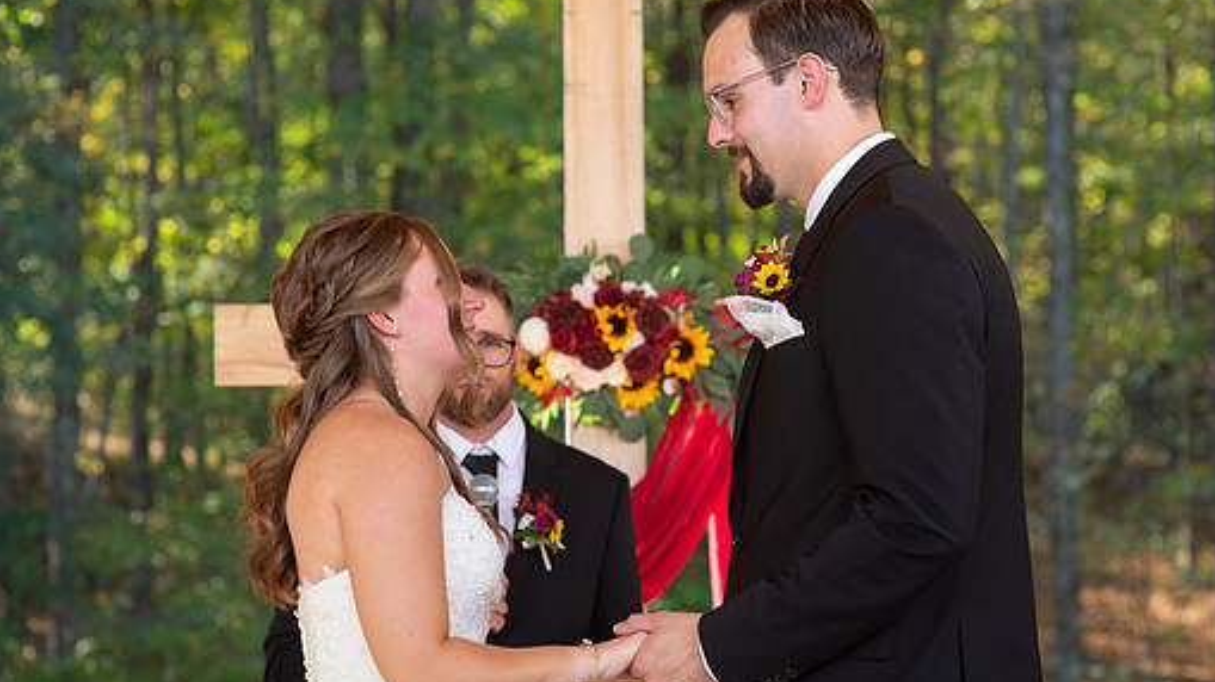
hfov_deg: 15.9
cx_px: 678
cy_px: 411
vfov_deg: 9.0
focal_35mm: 135
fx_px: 4348
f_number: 4.5
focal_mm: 85
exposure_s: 1/320
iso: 400
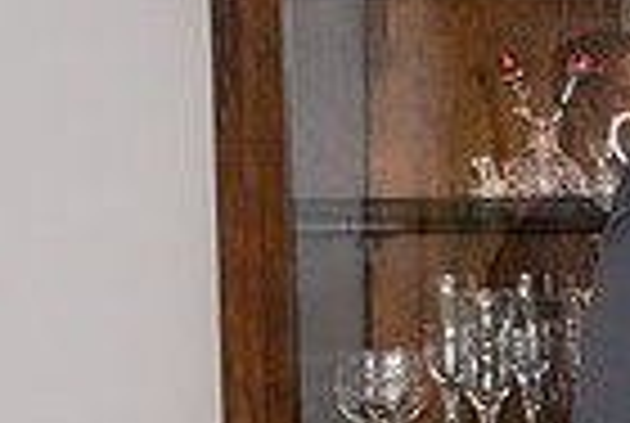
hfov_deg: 10.6
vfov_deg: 7.5
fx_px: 3209
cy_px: 538
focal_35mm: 183
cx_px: 1112
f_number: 4
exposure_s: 1/160
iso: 640
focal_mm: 38
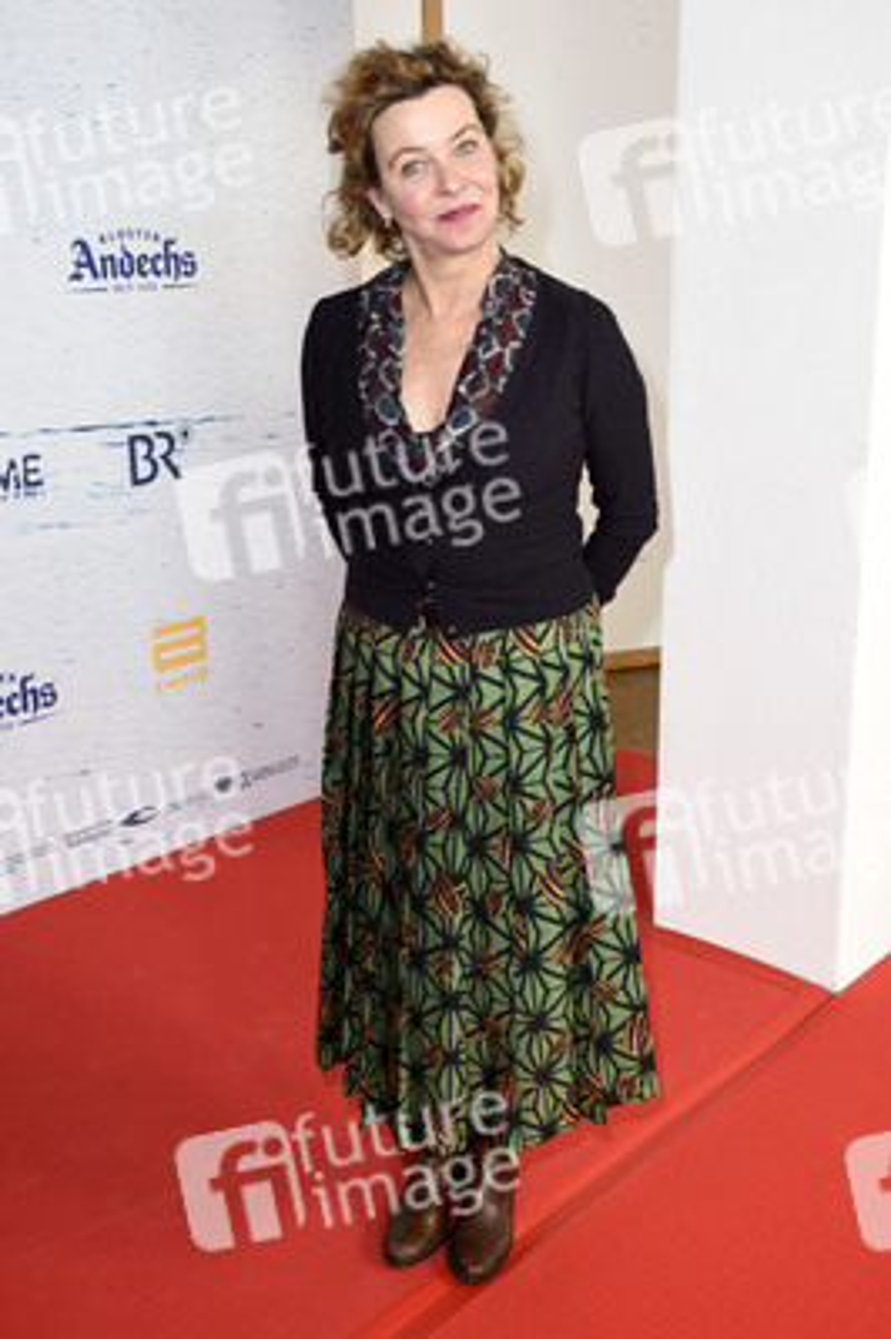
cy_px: 670
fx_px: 1450
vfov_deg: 49.6
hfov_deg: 34.2
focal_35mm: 39
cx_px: 446
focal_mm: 26
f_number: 6.3
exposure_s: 1/60
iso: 640
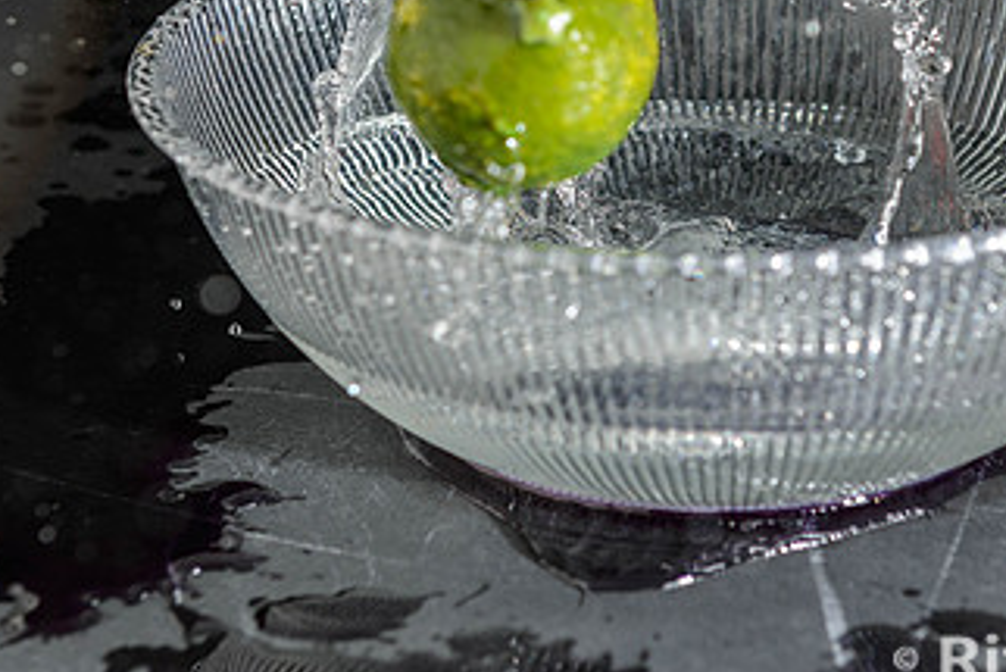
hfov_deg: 15.3
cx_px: 672
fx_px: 3746
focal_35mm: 134
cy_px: 103
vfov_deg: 10.2
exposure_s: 1/125
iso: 100
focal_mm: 70
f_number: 5.6
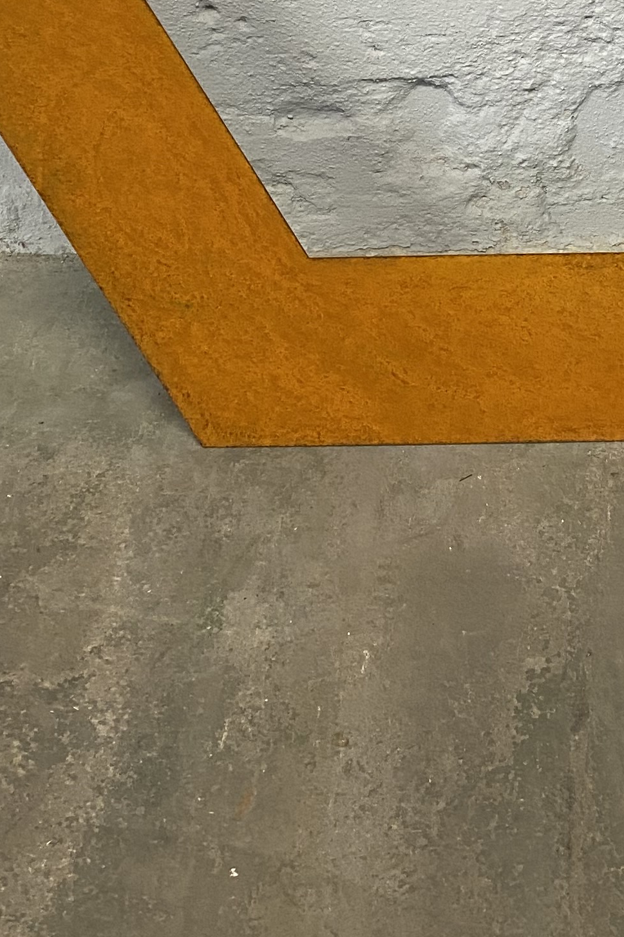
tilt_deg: -23.9
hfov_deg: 17.9
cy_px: -114
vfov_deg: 25.0
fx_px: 1950
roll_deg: -1.0
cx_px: 538
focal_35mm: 75
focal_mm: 4.25
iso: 100
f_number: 1.8
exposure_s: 1/50
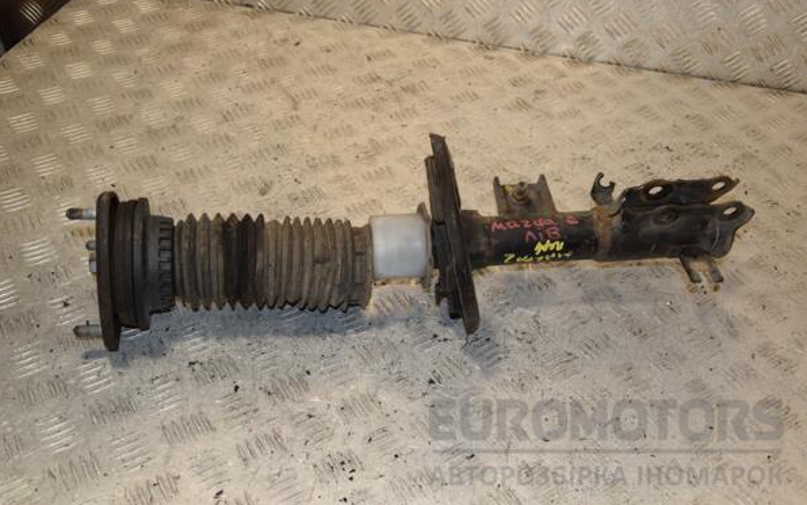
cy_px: 240
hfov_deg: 49.3
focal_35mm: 40
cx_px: 404
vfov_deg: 32.0
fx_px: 880
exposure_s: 1/200
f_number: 8
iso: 800
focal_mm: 26
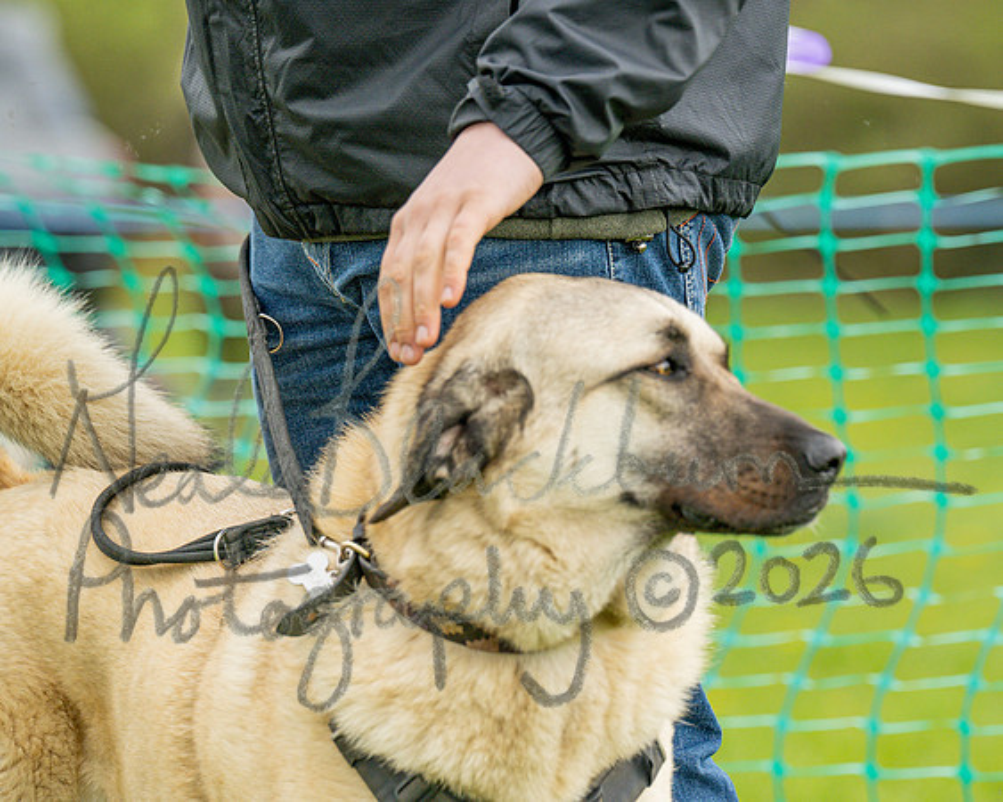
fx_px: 9027
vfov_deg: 5.1
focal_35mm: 304
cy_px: 401
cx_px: 506
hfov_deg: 6.4
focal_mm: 180
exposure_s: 1/1600
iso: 400
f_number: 4
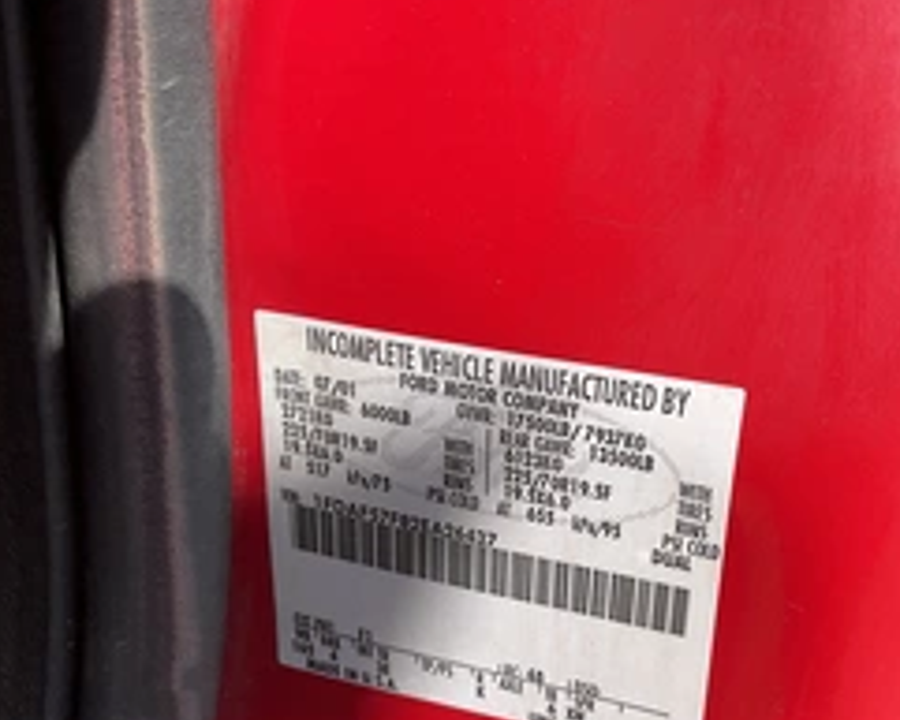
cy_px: 500
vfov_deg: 31.8
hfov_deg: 39.3
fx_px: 1252
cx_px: 545
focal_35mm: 47
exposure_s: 1/674
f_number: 1.8
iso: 25
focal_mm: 3
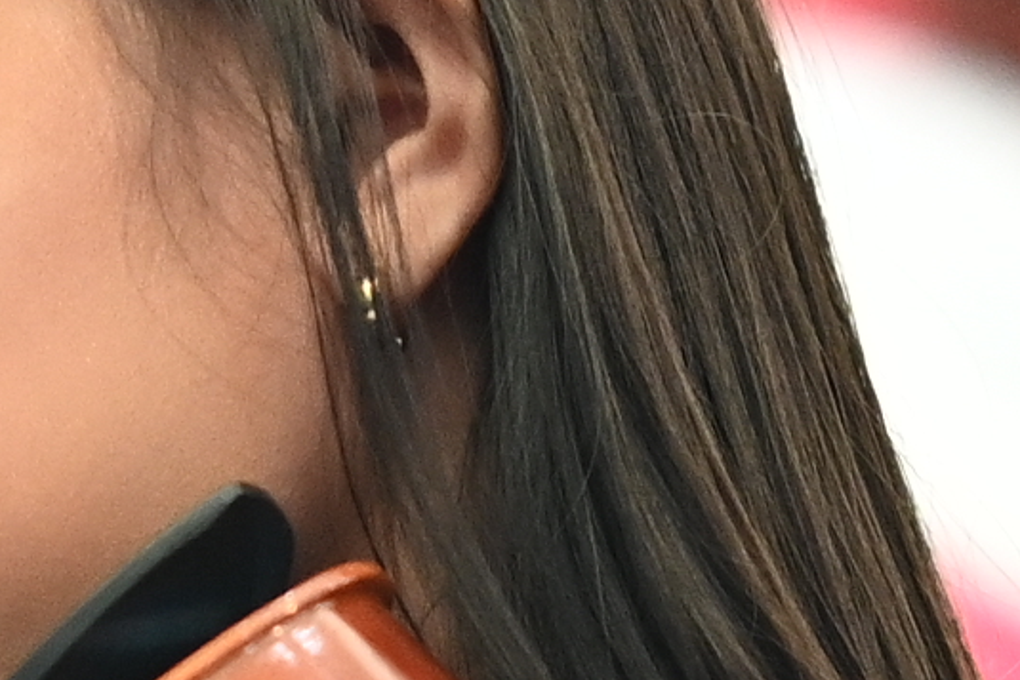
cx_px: -318
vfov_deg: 3.3
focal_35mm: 413
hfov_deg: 5.0
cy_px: 617
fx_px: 11704
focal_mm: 50
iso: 1600
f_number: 2.2
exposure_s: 1/250
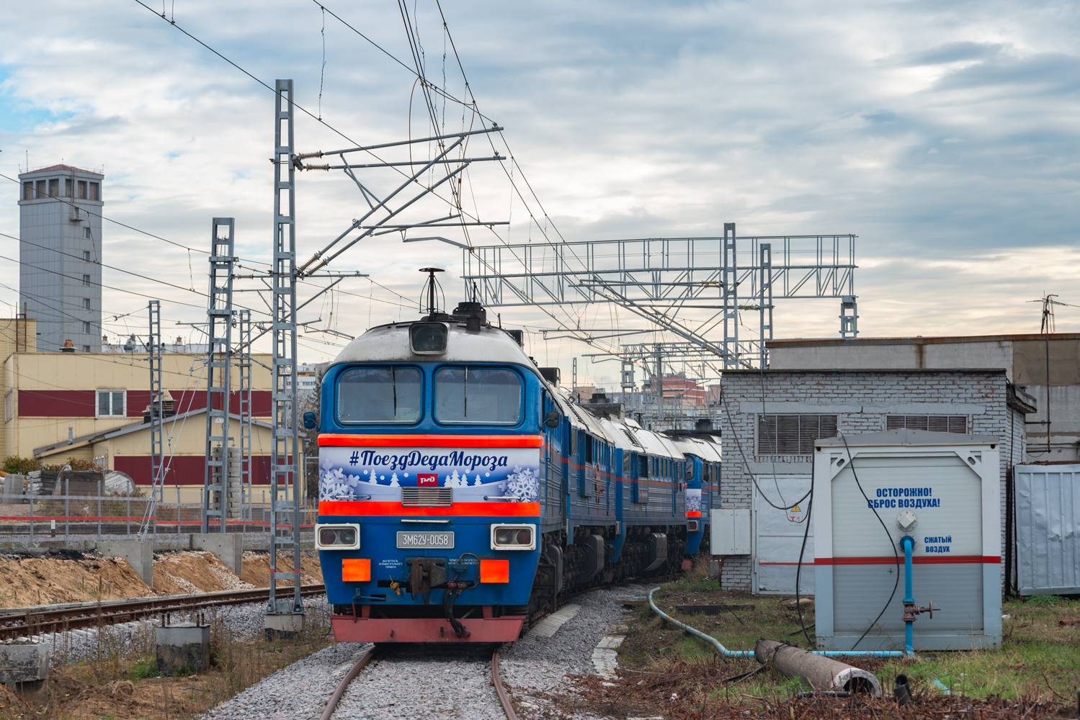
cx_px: 540
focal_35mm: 85
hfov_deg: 23.9
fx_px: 2550
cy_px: 360
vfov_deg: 16.1
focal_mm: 85
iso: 100
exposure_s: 1/125
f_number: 6.3
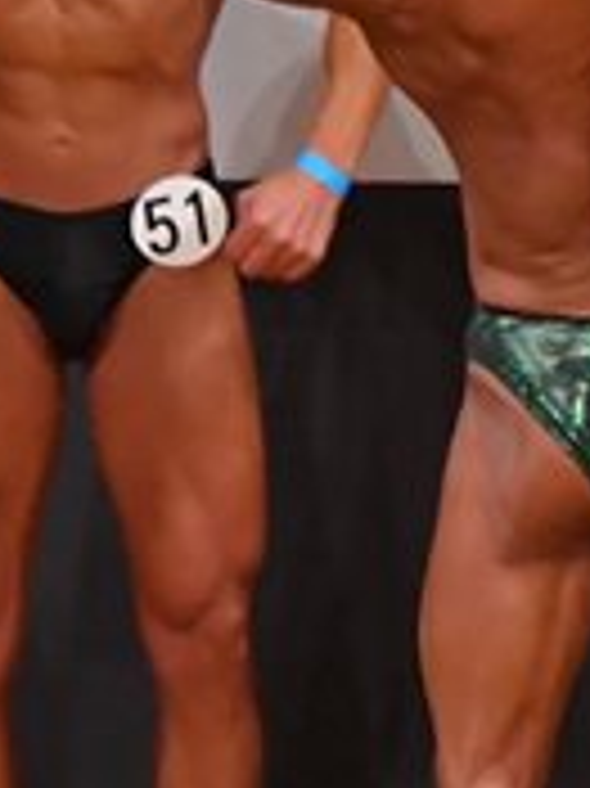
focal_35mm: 1021
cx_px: 1682
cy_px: 383
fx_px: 23231
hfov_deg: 1.4
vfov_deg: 1.9
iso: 7200
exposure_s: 1/400
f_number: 5.6
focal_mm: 160
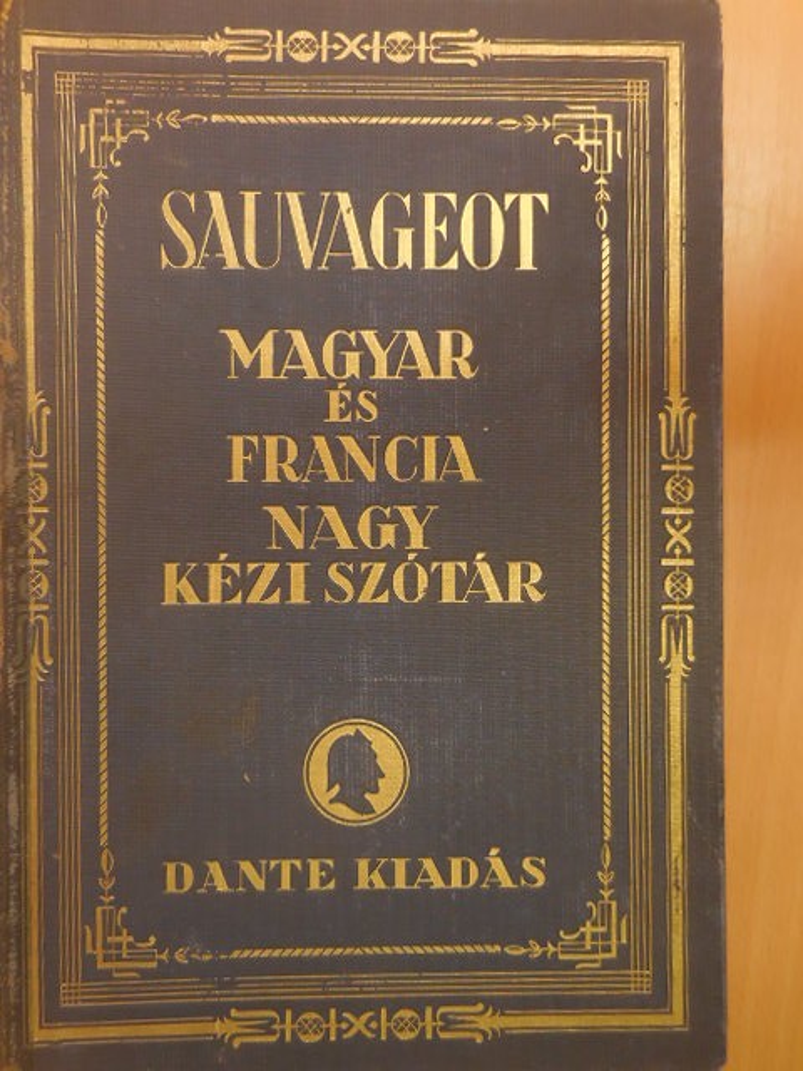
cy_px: 536
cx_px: 402
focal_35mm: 45
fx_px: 1392
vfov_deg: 42.1
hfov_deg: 32.2
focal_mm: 8.1
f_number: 4.2
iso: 400
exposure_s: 1/15
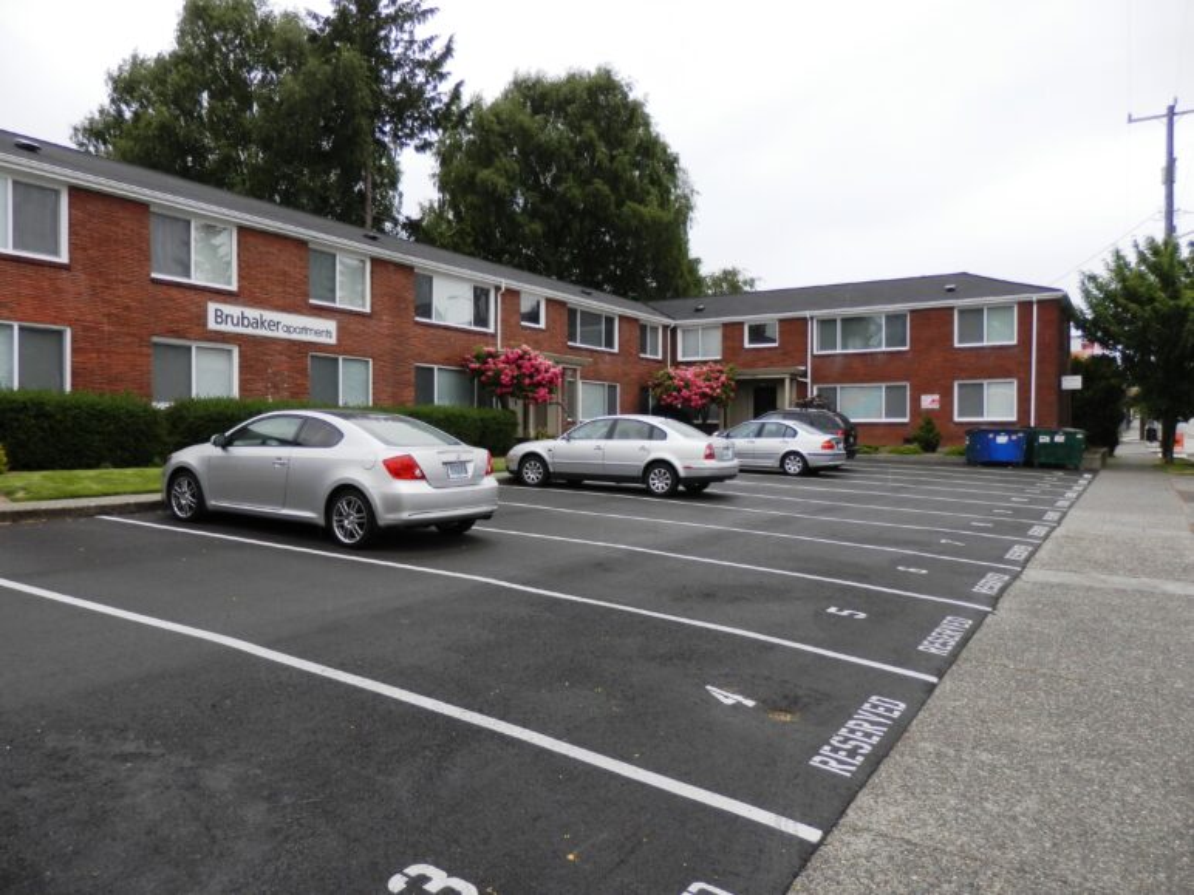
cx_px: 597
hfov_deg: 69.4
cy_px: 448
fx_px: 862
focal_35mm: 25
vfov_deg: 54.9
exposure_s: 1/320
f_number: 3
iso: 80
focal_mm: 4.5
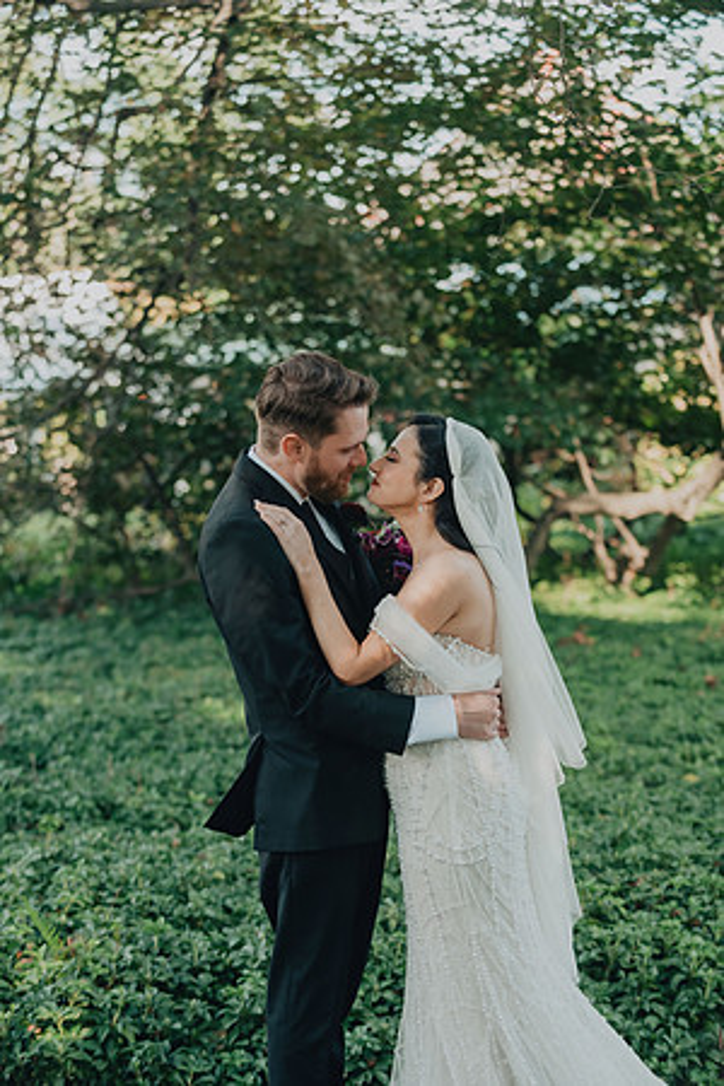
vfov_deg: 27.0
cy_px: 543
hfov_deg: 18.2
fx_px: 2262
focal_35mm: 75
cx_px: 362
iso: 800
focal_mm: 75
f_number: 3.5
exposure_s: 1/640
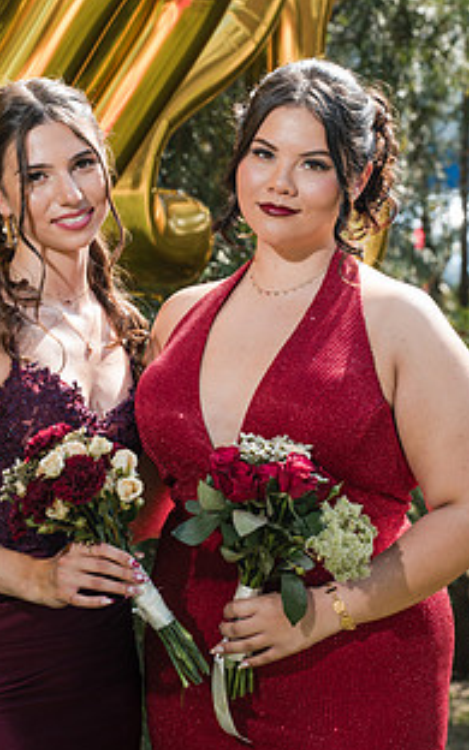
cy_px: 401
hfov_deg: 10.2
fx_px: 2618
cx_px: 173
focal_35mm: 128
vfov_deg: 16.3
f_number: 5
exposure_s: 1/250
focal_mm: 87
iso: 200
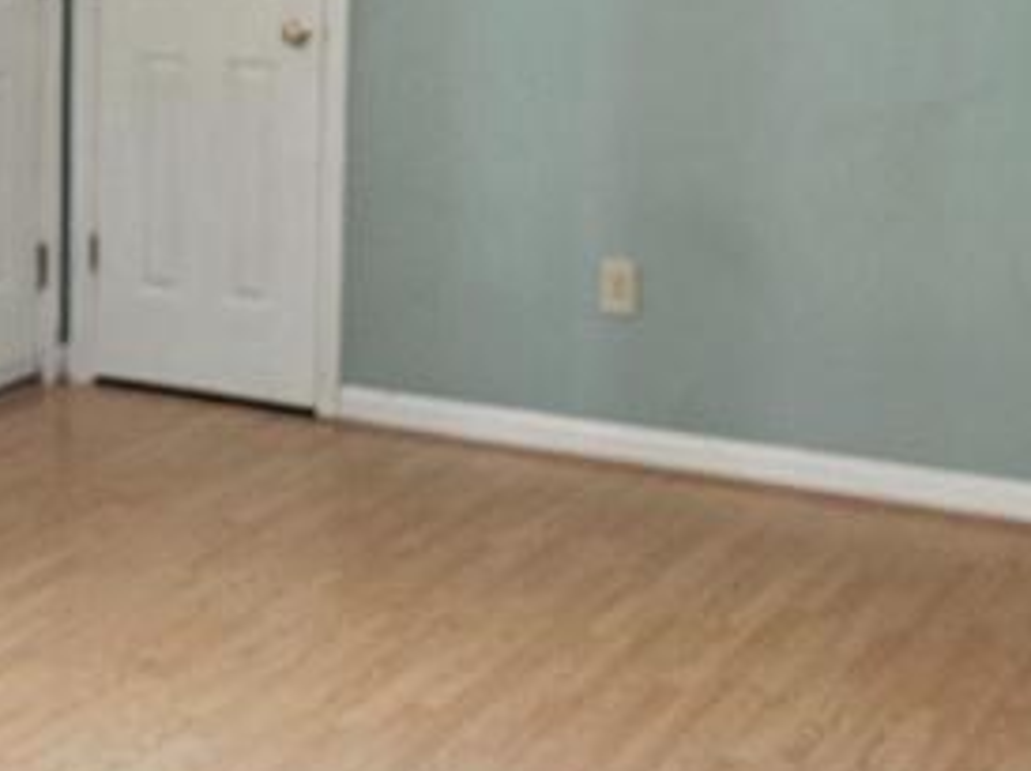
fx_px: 2559
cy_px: 102
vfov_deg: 16.9
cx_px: -79
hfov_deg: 21.7
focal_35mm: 86
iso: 400
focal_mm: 6.3
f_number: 1.7
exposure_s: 1/120
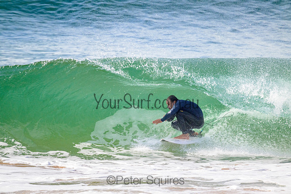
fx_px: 6468
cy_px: 97
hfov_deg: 2.6
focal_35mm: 800
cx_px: 146
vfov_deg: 1.7
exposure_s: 1/2000
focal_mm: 800
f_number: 11
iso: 1400
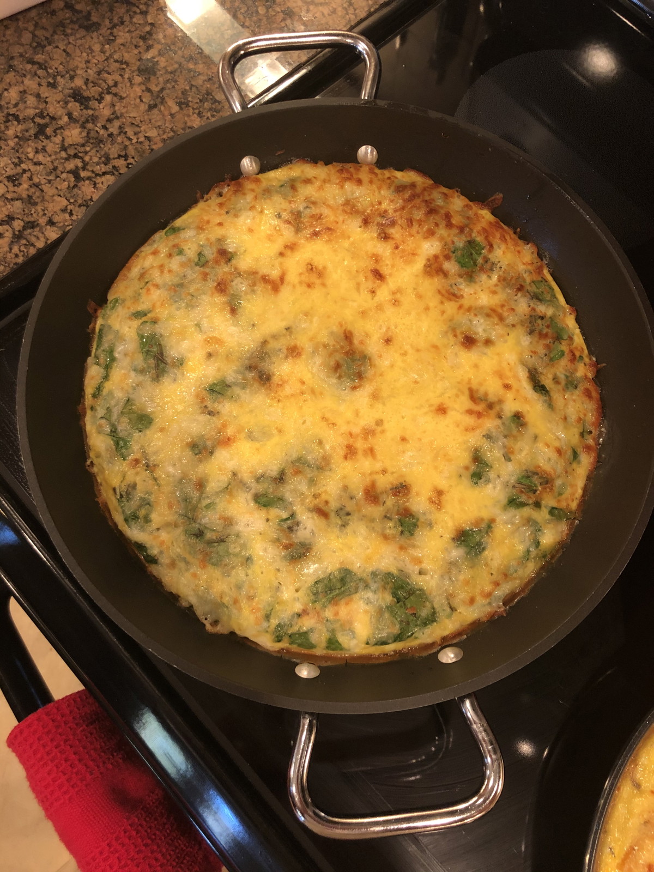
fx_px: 705
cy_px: 436
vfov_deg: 63.4
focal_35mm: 28
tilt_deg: -73.3
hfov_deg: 49.7
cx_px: 327
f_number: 1.8
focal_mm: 4
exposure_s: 1/15
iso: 64
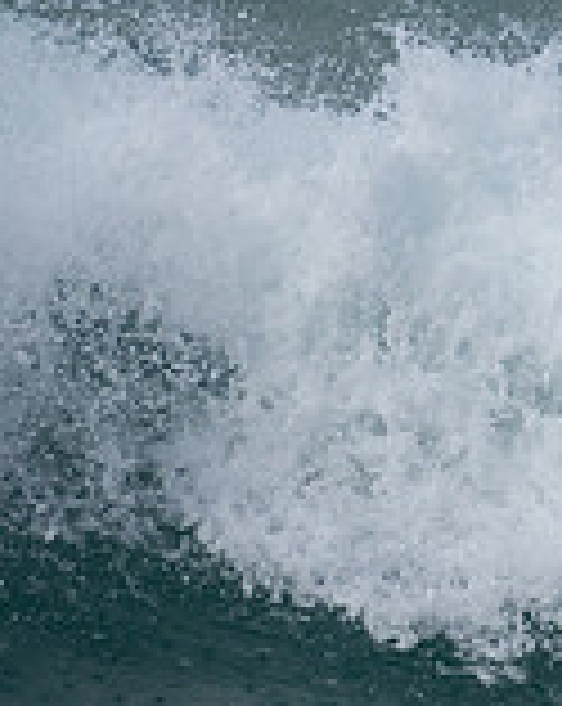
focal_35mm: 2503
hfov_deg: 0.6
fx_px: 52193
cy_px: 474
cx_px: 1173
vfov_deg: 0.8
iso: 180
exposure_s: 1/1000
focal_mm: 480
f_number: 5.6
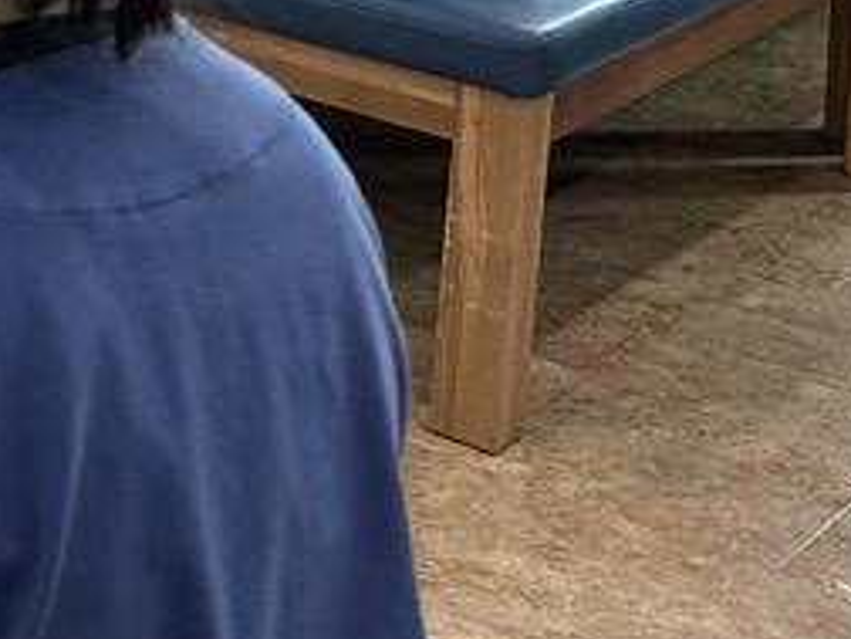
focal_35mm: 122
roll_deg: -0.4
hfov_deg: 13.4
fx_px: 2999
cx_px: -939
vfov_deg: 10.9
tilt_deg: -5.6
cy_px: -717
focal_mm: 6.86
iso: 125
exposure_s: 1/60
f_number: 1.78
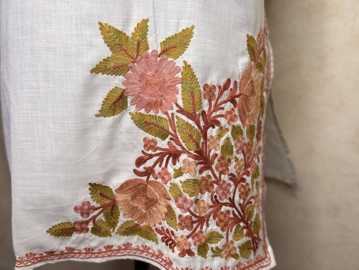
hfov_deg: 55.3
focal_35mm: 33
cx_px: 176
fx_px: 342
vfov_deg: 42.9
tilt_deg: -12.3
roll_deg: -0.9
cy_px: 120
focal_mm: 6.76
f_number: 1.78
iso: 64
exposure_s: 1/100
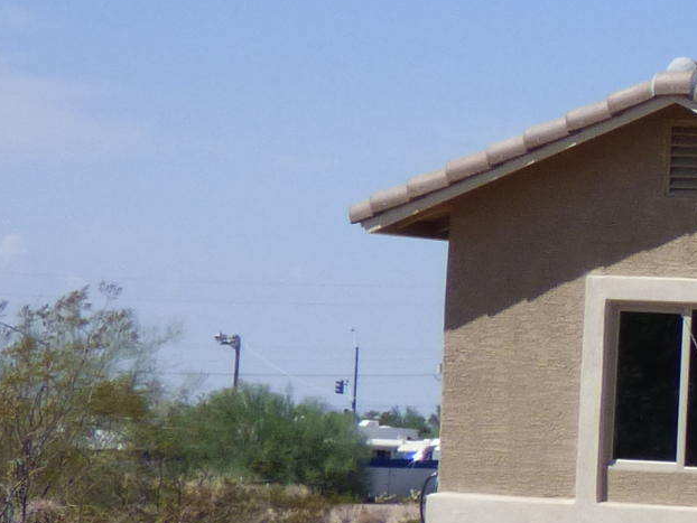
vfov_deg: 6.8
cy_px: 410
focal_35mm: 217
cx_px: 1656
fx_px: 4371
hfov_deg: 8.4
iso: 100
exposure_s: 1/1600
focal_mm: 7.79
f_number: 3.7
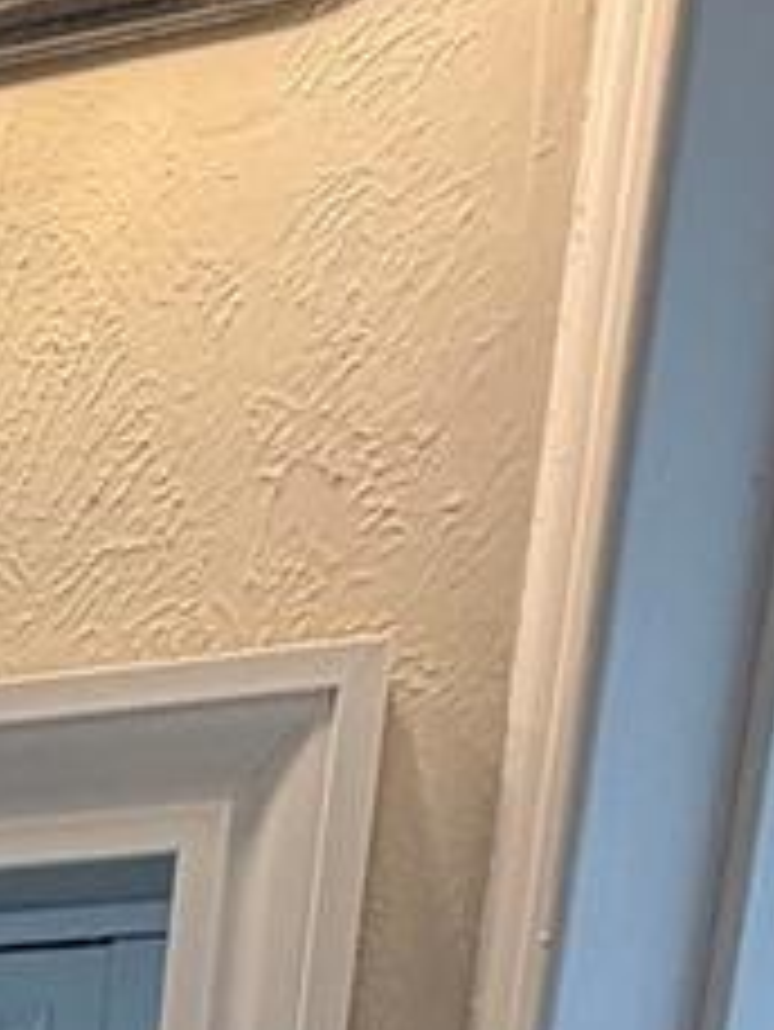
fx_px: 2800
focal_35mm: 94
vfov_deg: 15.6
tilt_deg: -18.1
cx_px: -1094
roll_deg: +1.6
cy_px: 2172
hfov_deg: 12.4
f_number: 2.2
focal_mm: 2.22
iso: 200
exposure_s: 1/120
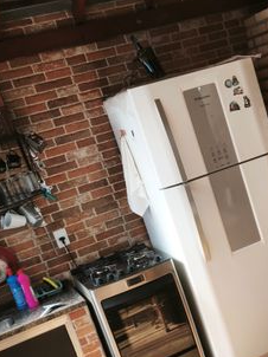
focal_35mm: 61
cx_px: 274
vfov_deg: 31.5
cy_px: 238
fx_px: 631
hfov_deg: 22.9
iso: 80
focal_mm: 5.35
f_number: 1.7
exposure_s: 1/375
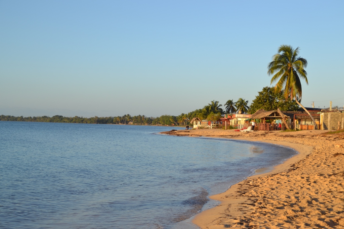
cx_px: 172
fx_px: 545
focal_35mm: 57
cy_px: 114
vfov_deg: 23.8
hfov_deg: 35.0
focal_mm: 38
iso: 100
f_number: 7.1
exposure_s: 1/200
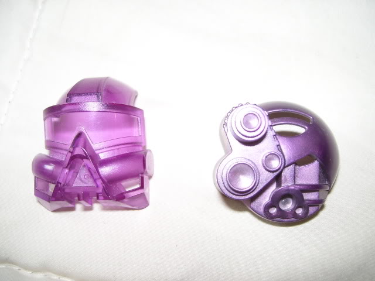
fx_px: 390
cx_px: 188
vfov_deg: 39.7
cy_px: 140
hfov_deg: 51.4
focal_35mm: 36
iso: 80
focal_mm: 6
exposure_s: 1/60
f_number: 2.7
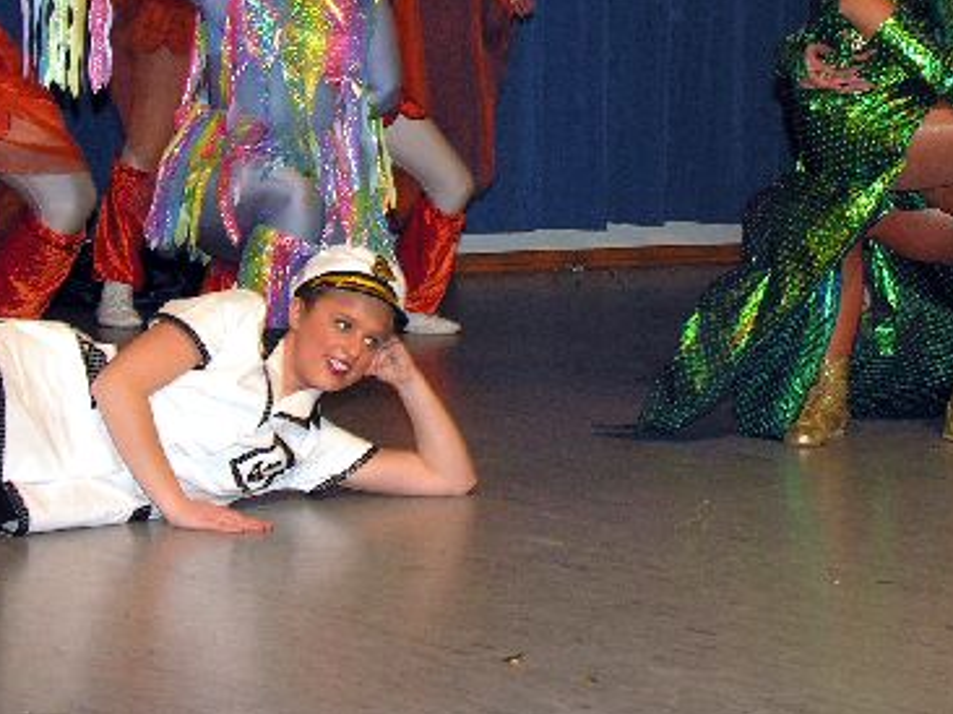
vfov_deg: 12.1
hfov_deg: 16.2
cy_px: 70
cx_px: 657
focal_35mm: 121
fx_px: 3329
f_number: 4.4
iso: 100
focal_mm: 13.8
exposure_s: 1/60.1
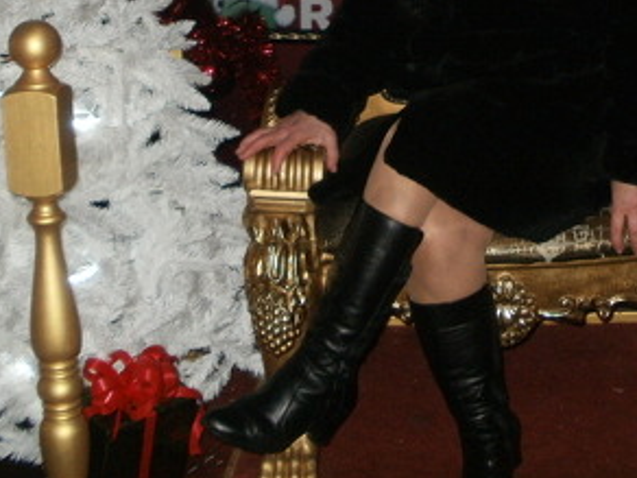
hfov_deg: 25.9
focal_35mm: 74
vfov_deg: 19.4
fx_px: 1362
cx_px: 493
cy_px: 17
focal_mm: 6.3
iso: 200
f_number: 3.5
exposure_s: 1/30
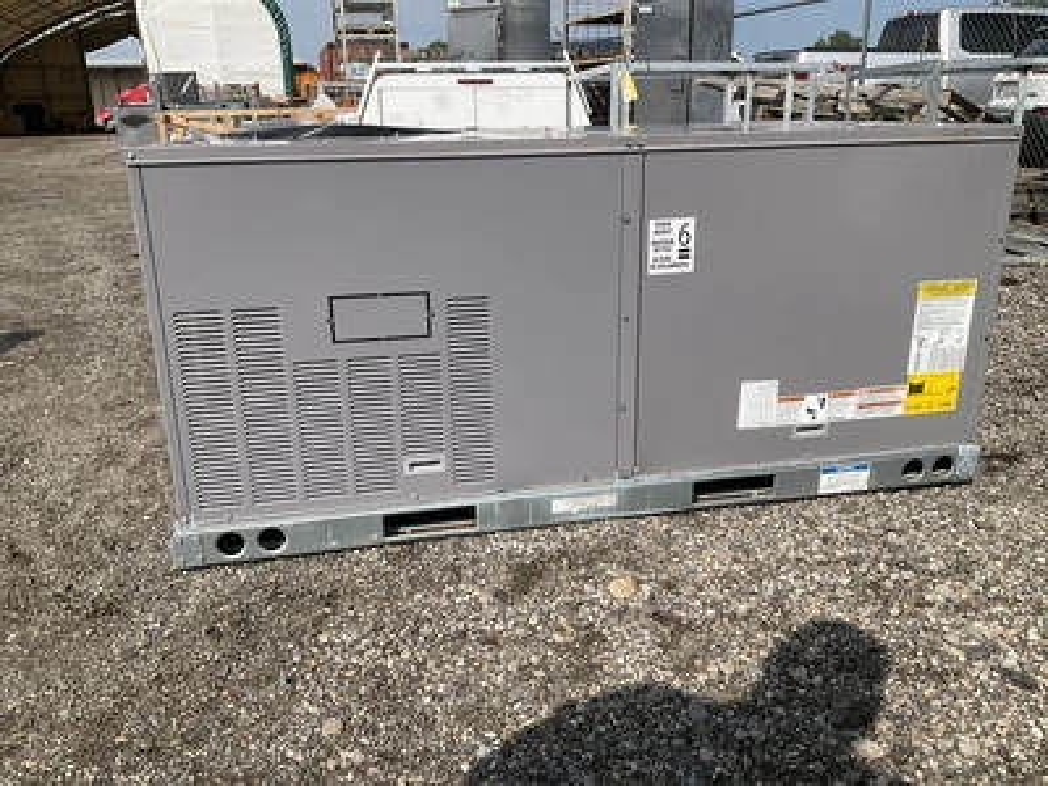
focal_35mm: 29
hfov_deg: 61.7
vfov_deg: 48.2
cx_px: 524
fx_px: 878
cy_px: 393
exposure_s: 1/2959
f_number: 1.8
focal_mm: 3
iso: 25
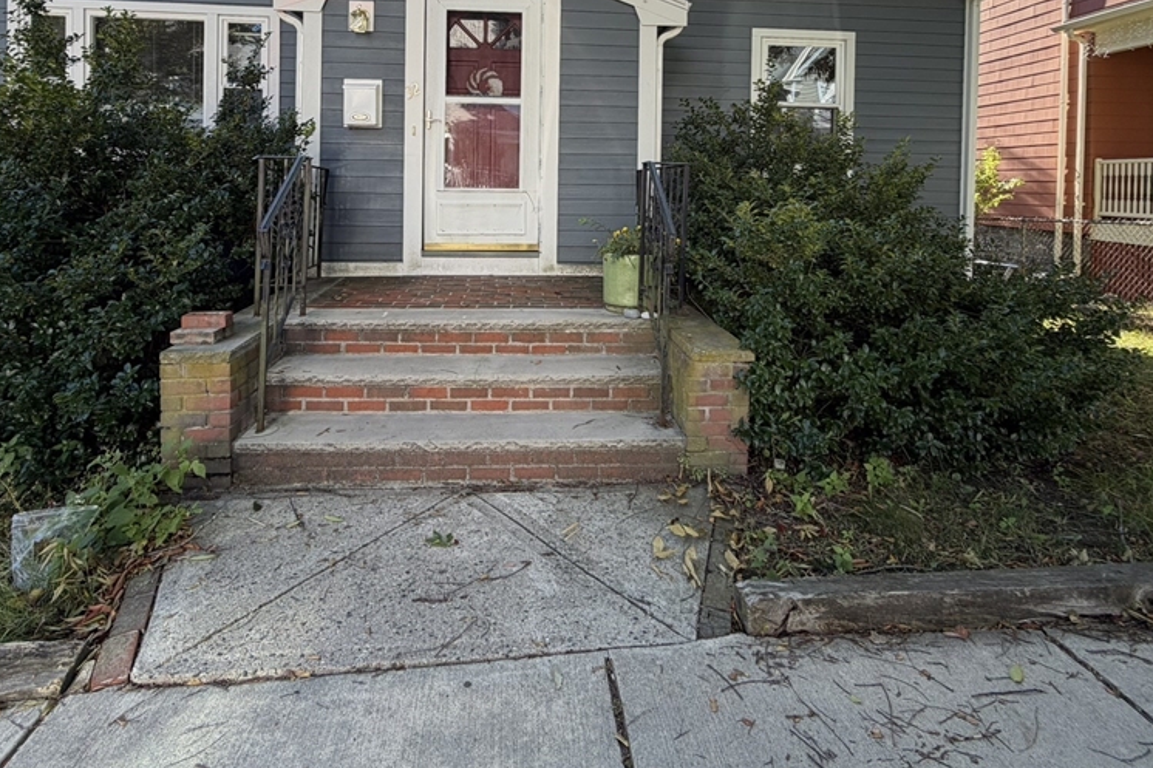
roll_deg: -0.6
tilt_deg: +0.4
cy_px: 189
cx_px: 567
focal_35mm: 20
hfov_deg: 84.0
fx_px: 640
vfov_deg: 58.6
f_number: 2.2
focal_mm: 2.22
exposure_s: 1/203
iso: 40
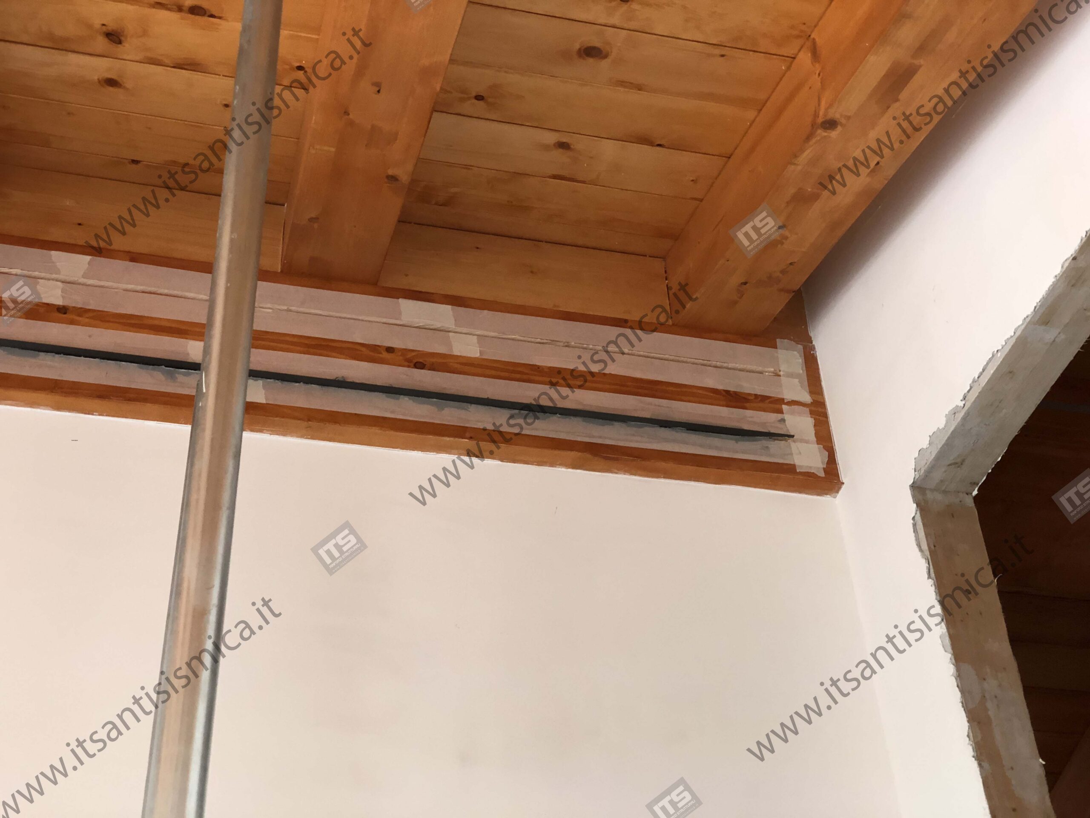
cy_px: 409
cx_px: 545
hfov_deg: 36.8
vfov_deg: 28.0
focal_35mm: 52
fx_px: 1637
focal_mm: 6
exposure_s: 1/30
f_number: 2.4
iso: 100
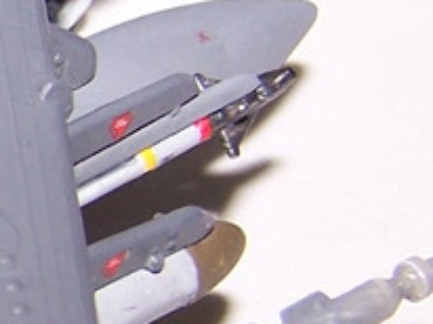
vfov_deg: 7.5
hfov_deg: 9.3
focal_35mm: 197
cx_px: -499
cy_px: 225
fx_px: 2461
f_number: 2.8
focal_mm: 6.3
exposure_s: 1/60
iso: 80
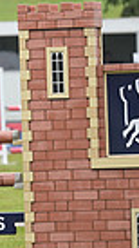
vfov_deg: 3.3
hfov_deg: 1.8
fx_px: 4353
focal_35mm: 664
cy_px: 26
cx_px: -329
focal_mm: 150
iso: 1000
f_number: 4
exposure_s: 1/1250
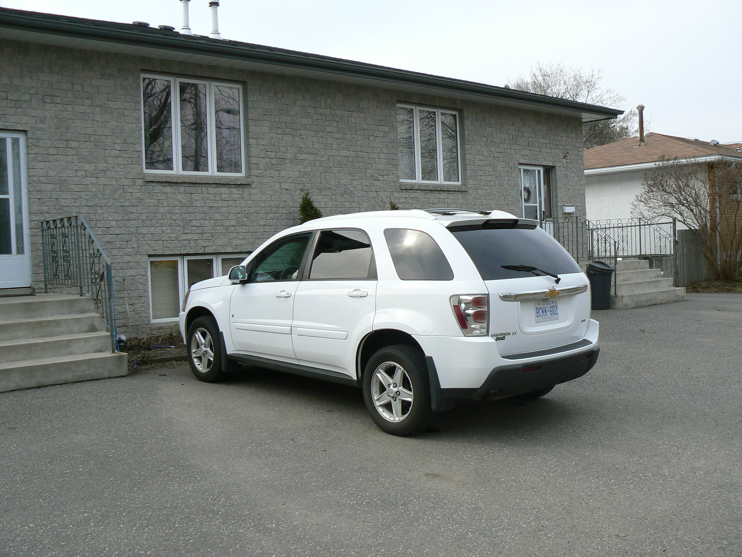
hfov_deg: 51.4
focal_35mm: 36
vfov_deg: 39.7
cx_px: 371
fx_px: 772
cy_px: 278
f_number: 2.8
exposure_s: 1/800
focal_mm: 6
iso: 100
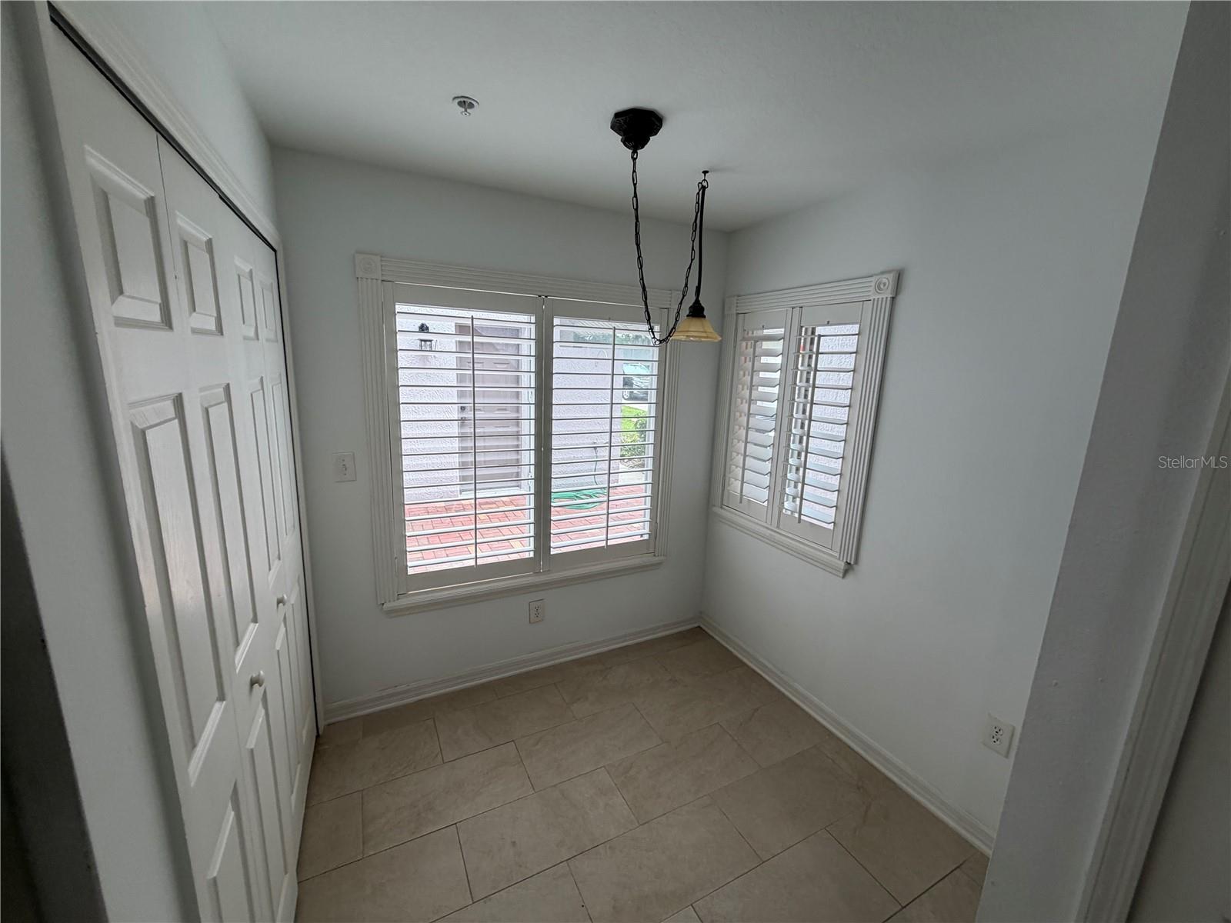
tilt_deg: -10.6
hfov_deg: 102.1
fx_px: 498
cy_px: 462
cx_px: 616
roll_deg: -1.7
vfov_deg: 85.7
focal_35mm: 14
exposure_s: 1/120
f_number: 2.2
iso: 80
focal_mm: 2.22
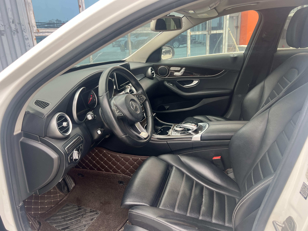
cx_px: 154
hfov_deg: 67.3
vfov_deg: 53.1
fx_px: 231
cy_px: 116
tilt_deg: -18.3
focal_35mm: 26
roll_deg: +4.5
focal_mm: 5.7
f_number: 1.5
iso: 50
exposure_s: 1/145
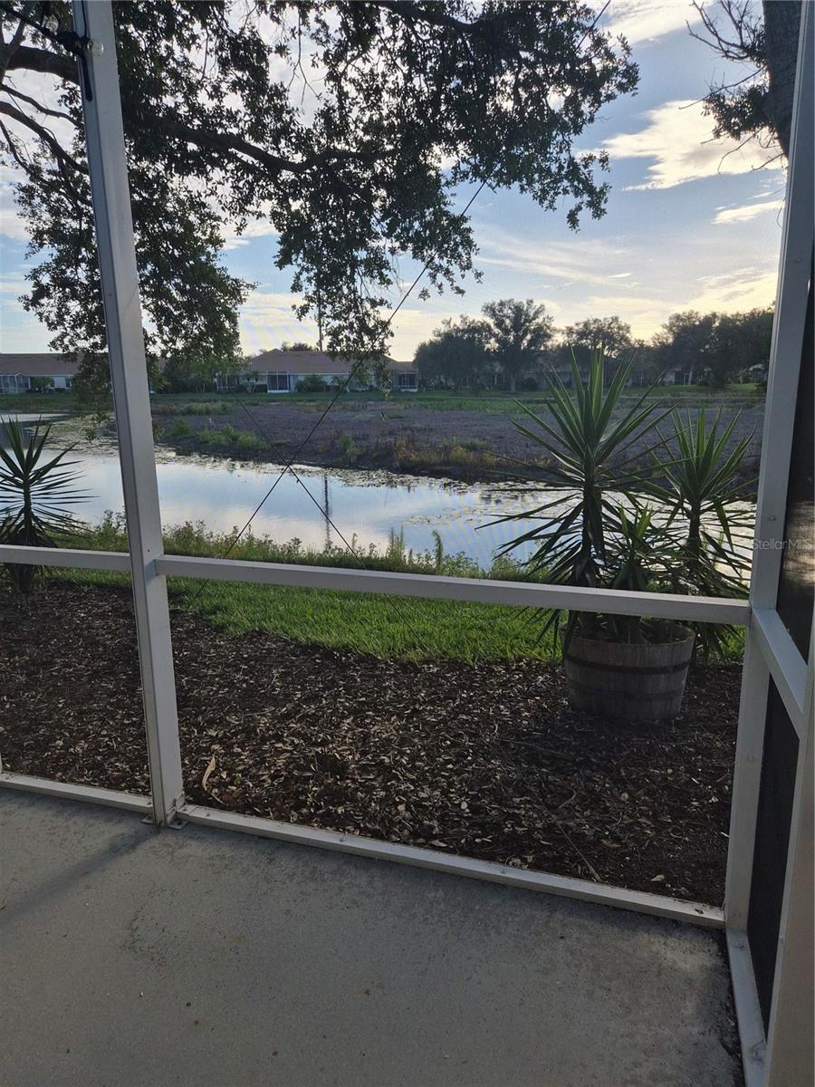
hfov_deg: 58.9
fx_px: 722
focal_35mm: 23
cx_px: 408
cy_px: 544
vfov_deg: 73.9
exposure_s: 1/3072
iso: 80
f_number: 1.8
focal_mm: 5.4
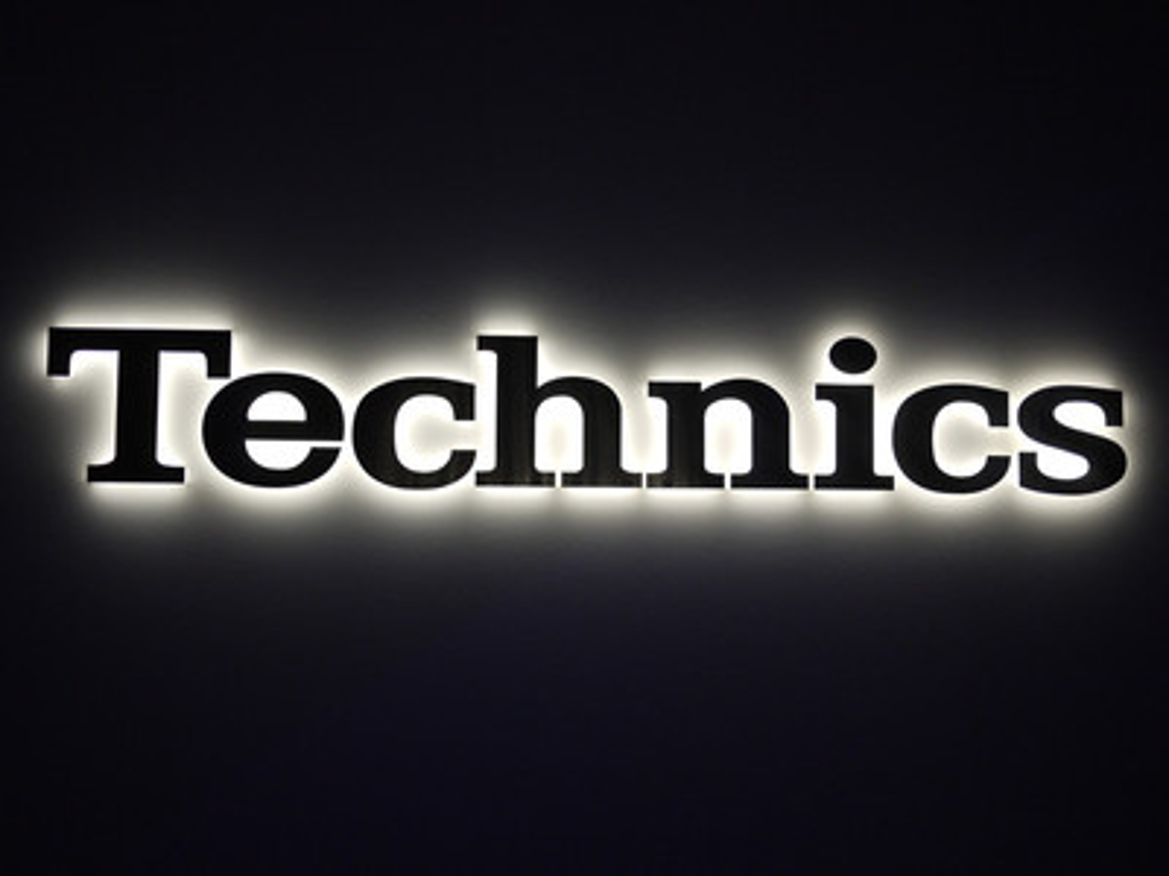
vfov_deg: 35.1
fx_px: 1385
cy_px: 438
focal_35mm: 41
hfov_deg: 45.8
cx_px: 584
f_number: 1.7
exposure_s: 1/2000
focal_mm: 20
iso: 320
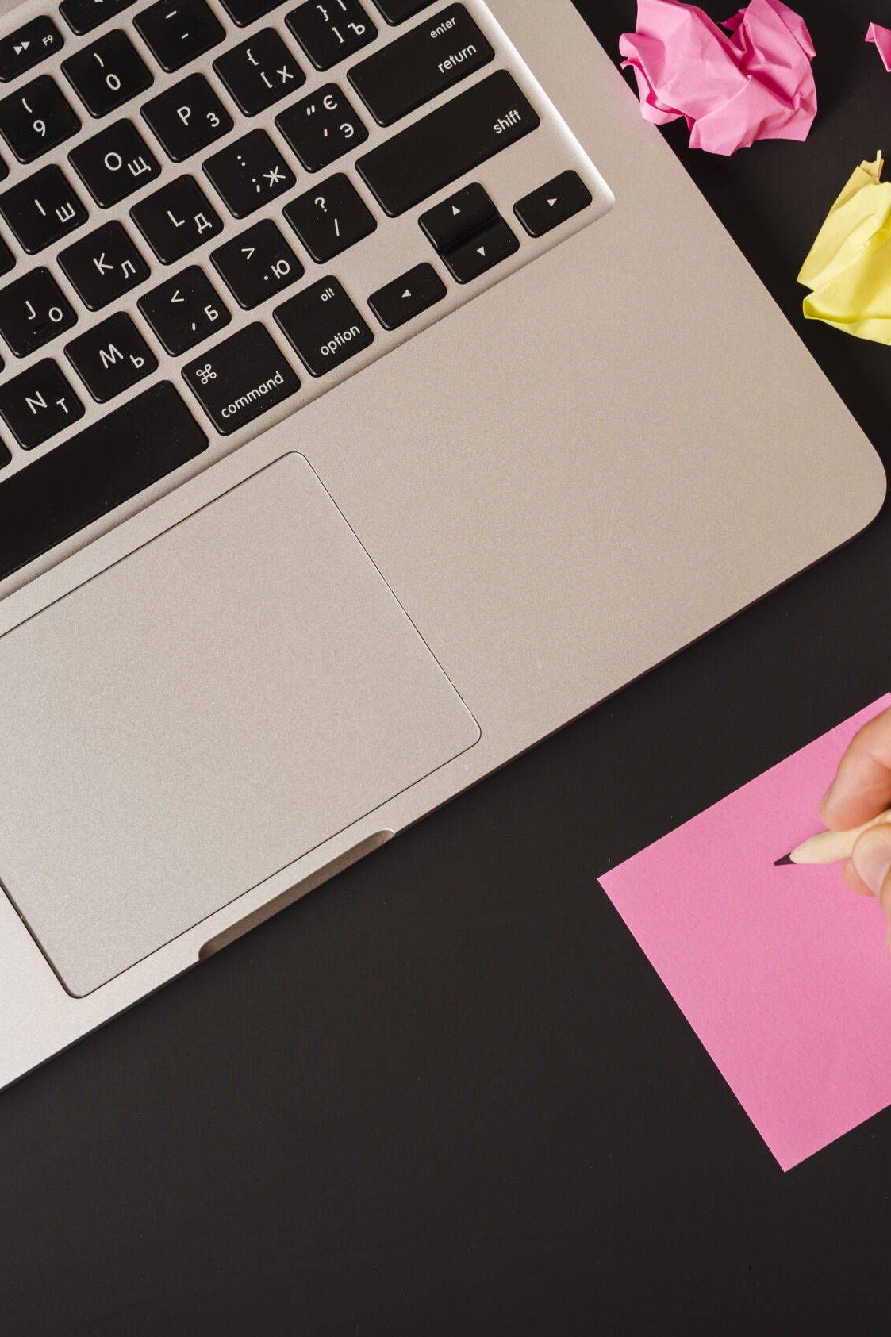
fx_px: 2822
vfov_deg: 26.7
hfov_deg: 17.9
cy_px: 674
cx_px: 582
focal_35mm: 76
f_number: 5.6
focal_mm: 50
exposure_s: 1/160
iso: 100
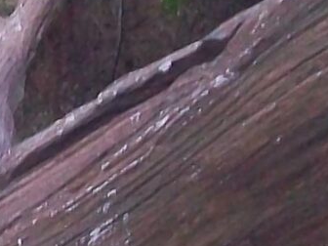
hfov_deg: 7.5
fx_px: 2312
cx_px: -506
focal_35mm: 244
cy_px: 361
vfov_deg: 6.0
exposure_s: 1/125
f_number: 2.8
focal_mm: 5.7
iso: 160
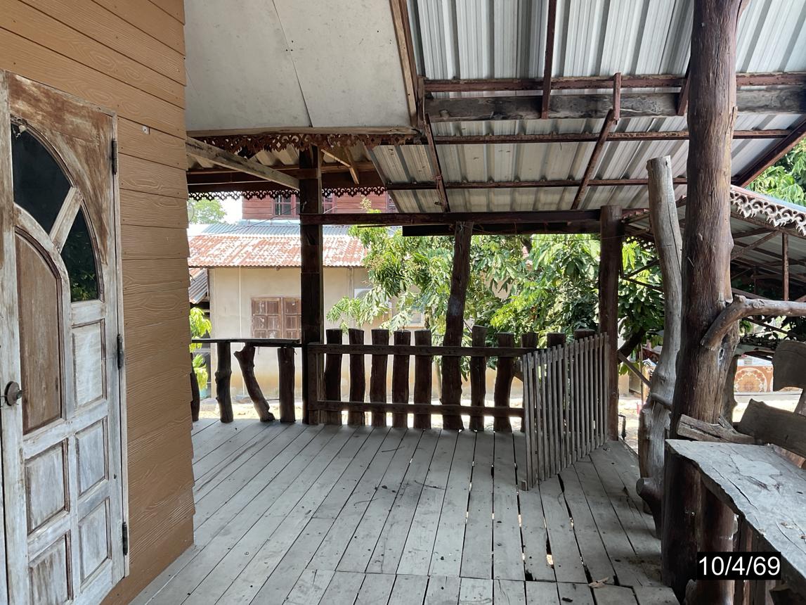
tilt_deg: -4.7
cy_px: 302
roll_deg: -0.1
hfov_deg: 61.7
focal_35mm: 29
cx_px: 403
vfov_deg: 48.2
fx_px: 675
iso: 16
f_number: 1.8
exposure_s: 1/124
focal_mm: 3
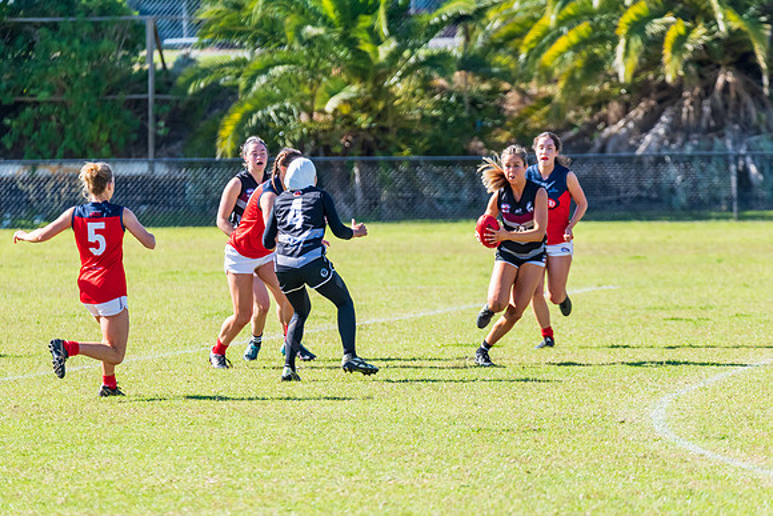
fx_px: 8555
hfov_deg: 5.2
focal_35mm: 398
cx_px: 420
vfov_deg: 3.5
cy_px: 272
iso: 800
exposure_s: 1/2000
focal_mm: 360
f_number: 6.3
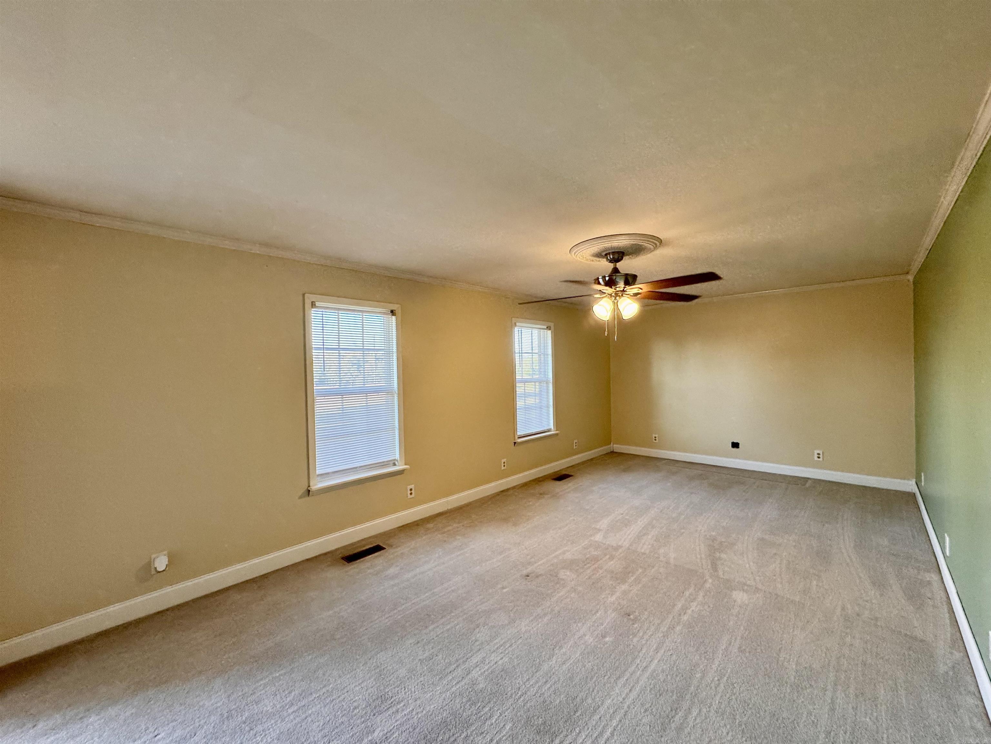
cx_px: 496
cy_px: 372
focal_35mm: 14
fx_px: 401
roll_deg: +1.7
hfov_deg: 102.1
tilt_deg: -1.6
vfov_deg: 85.7
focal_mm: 2.22
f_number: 2.2
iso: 250
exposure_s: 1/120
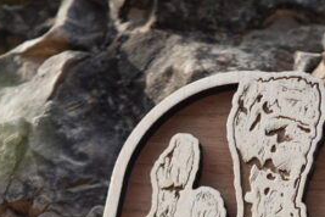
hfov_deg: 10.9
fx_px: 1706
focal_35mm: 189
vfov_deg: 7.2
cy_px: 313
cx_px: 136
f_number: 4
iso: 125
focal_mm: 21.08
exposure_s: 1/400
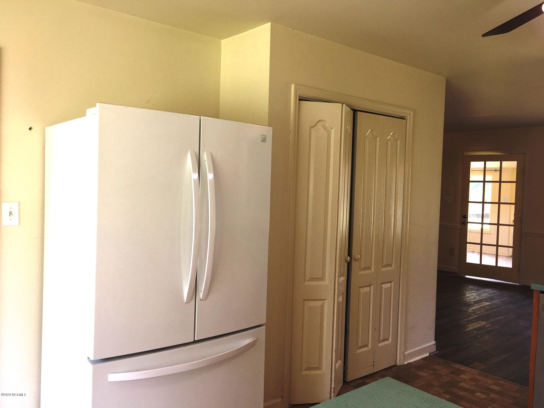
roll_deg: -1.3
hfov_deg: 61.7
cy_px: 204
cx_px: 272
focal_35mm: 29
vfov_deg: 48.2
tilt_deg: -1.0
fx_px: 456
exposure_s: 1/30
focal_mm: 4.15
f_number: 2.2
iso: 25
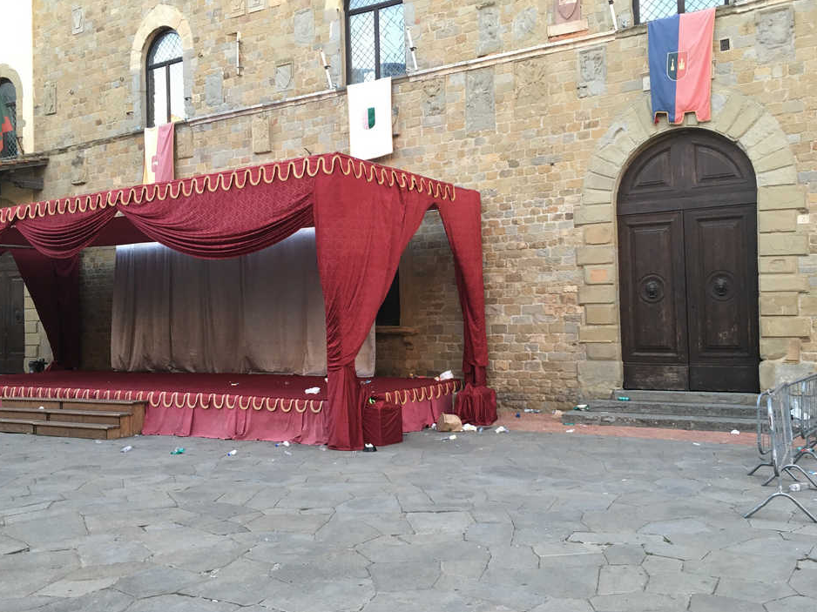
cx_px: 432
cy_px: 284
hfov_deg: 55.3
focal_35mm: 33
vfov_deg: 42.9
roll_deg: +0.2
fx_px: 779
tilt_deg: +2.4
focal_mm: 4.15
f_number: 2.2
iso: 50
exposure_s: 1/33
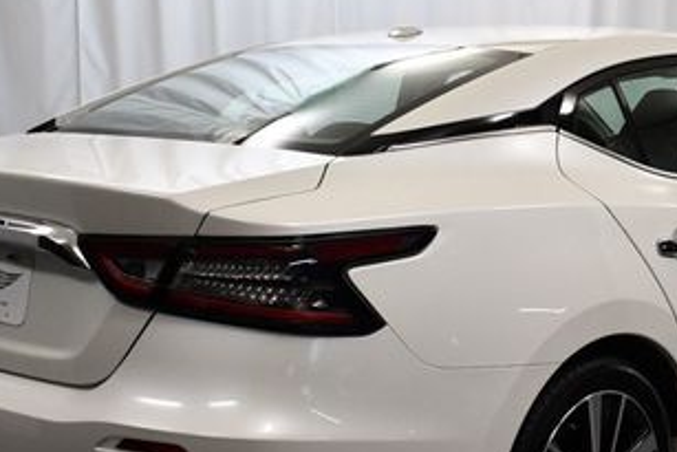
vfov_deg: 18.2
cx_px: 476
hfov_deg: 26.7
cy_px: 302
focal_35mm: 75
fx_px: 1411
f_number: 3.5
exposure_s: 1/200
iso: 800
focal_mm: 18
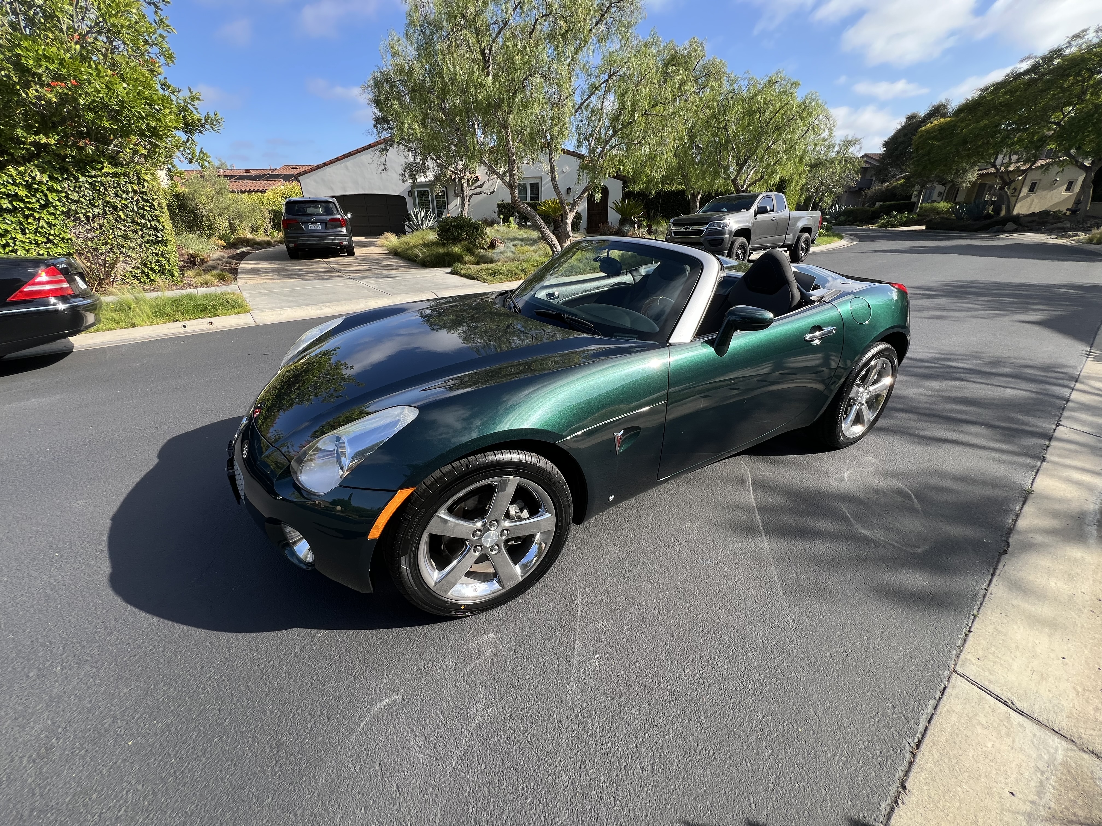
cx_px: 551
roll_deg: +0.8
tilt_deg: -24.0
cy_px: 413
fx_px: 414
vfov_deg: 89.9
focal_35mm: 13
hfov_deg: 106.2
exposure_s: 1/469
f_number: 1.8
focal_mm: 1.57
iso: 32
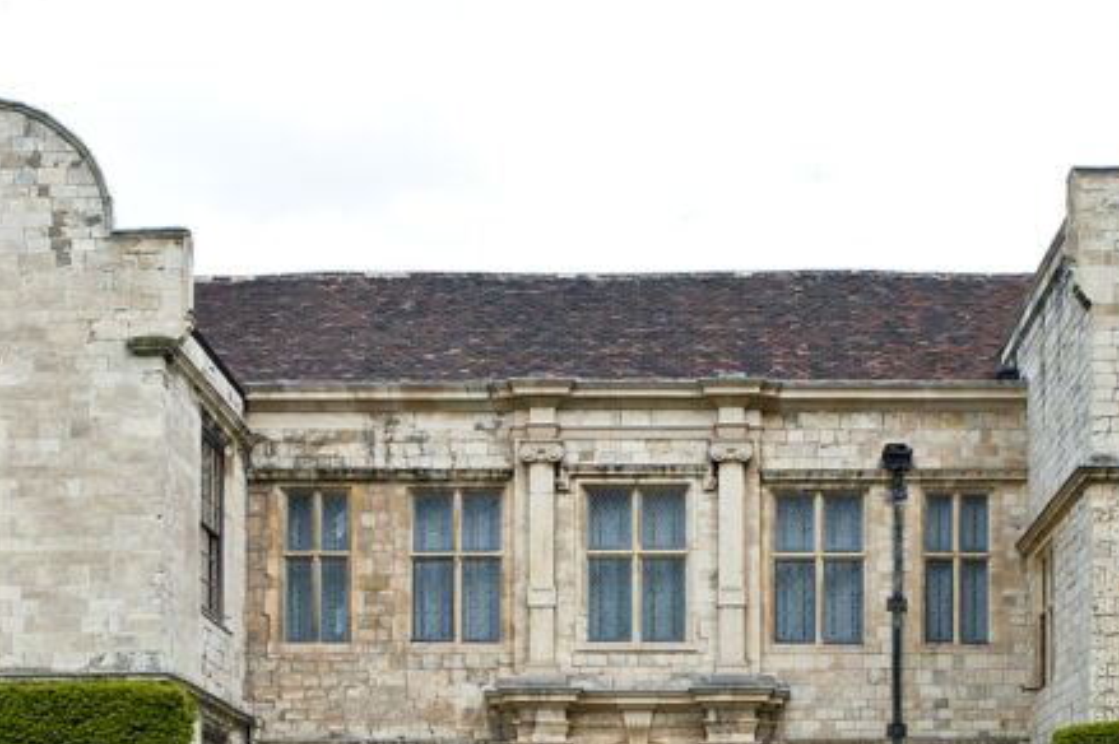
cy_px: 645
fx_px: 1739
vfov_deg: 23.6
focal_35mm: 56
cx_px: 627
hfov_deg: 35.6
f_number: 5.6
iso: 100
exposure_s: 1/320
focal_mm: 24
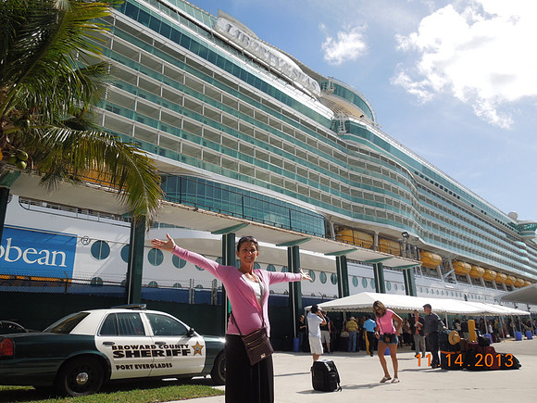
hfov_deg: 69.4
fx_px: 388
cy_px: 202
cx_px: 268
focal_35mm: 25
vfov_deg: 54.9
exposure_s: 1/500
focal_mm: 4.5
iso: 100
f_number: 6.6
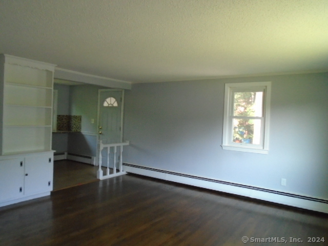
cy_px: 123
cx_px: 164
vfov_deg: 53.1
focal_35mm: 26
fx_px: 246
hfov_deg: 67.3
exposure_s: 1/30
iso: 400
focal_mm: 4.6
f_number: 3.2
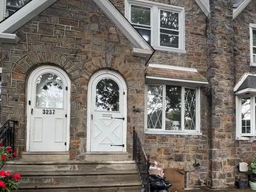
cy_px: 142
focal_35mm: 24
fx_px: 178
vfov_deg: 54.4
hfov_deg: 71.6
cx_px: 133
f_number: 1.8
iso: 64
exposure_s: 1/99
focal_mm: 1.57
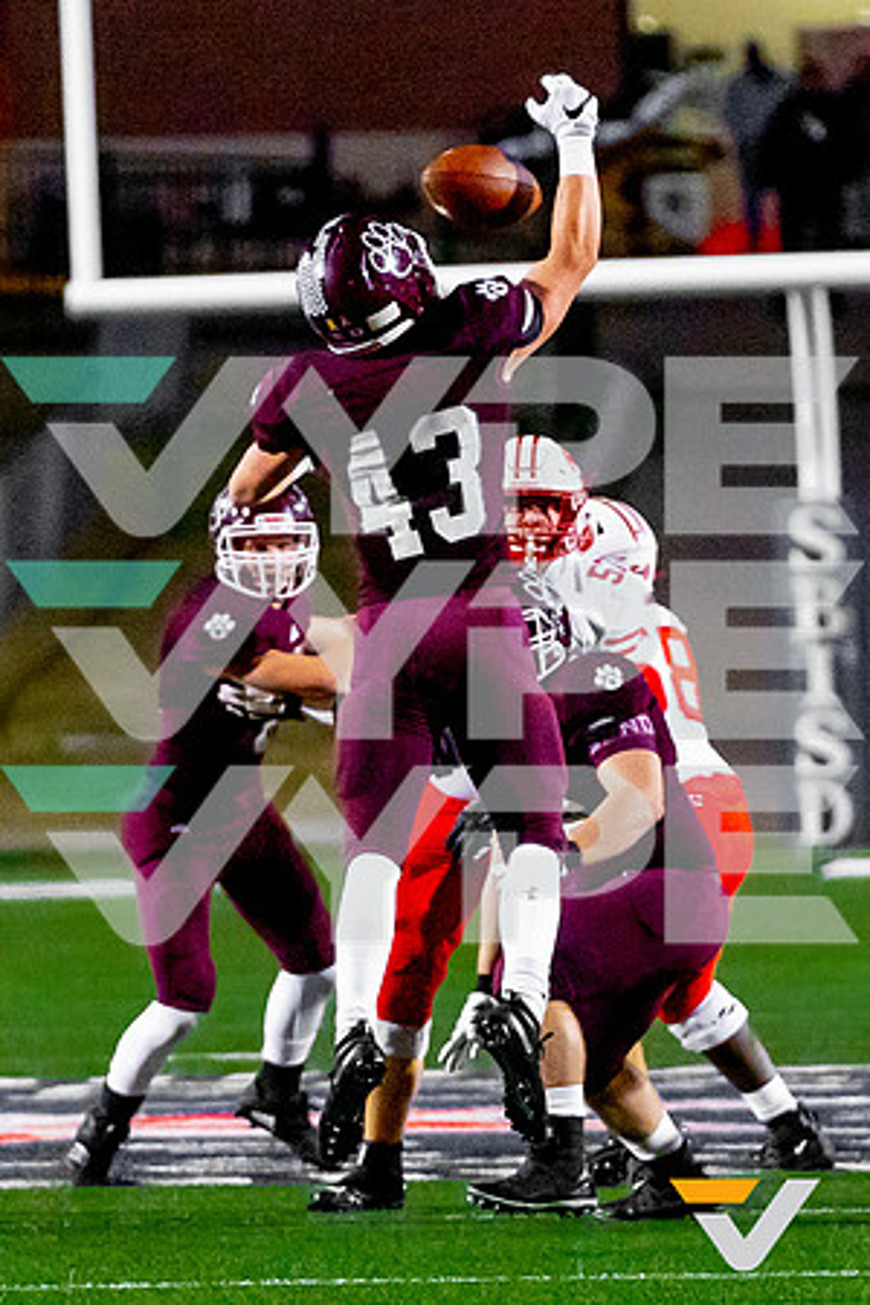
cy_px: 852
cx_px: 535
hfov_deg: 2.2
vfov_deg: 3.3
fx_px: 22482
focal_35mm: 620
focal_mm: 200
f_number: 3.2
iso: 2000
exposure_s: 1/1000
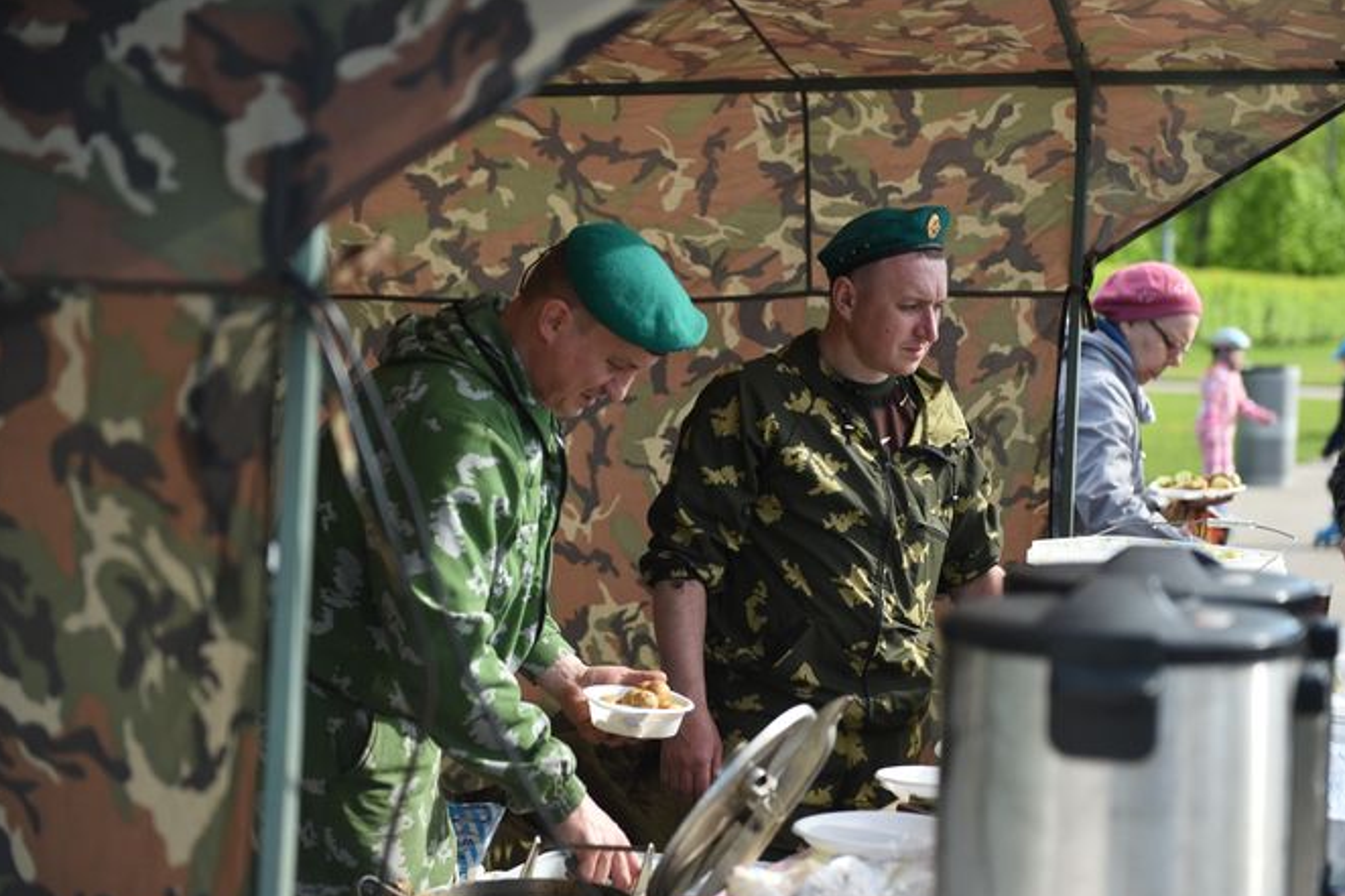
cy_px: 451
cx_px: 703
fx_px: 2764
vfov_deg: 18.4
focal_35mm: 74
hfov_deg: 27.3
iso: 1600
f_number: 2.8
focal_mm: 70
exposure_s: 1/8000
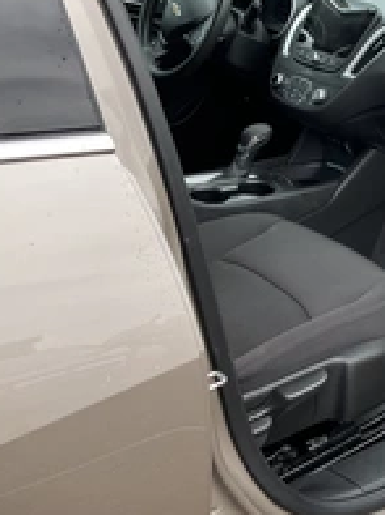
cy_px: 186
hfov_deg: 23.5
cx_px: 403
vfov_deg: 32.6
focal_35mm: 59
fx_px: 878
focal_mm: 3
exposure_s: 1/391
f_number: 1.8
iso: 25
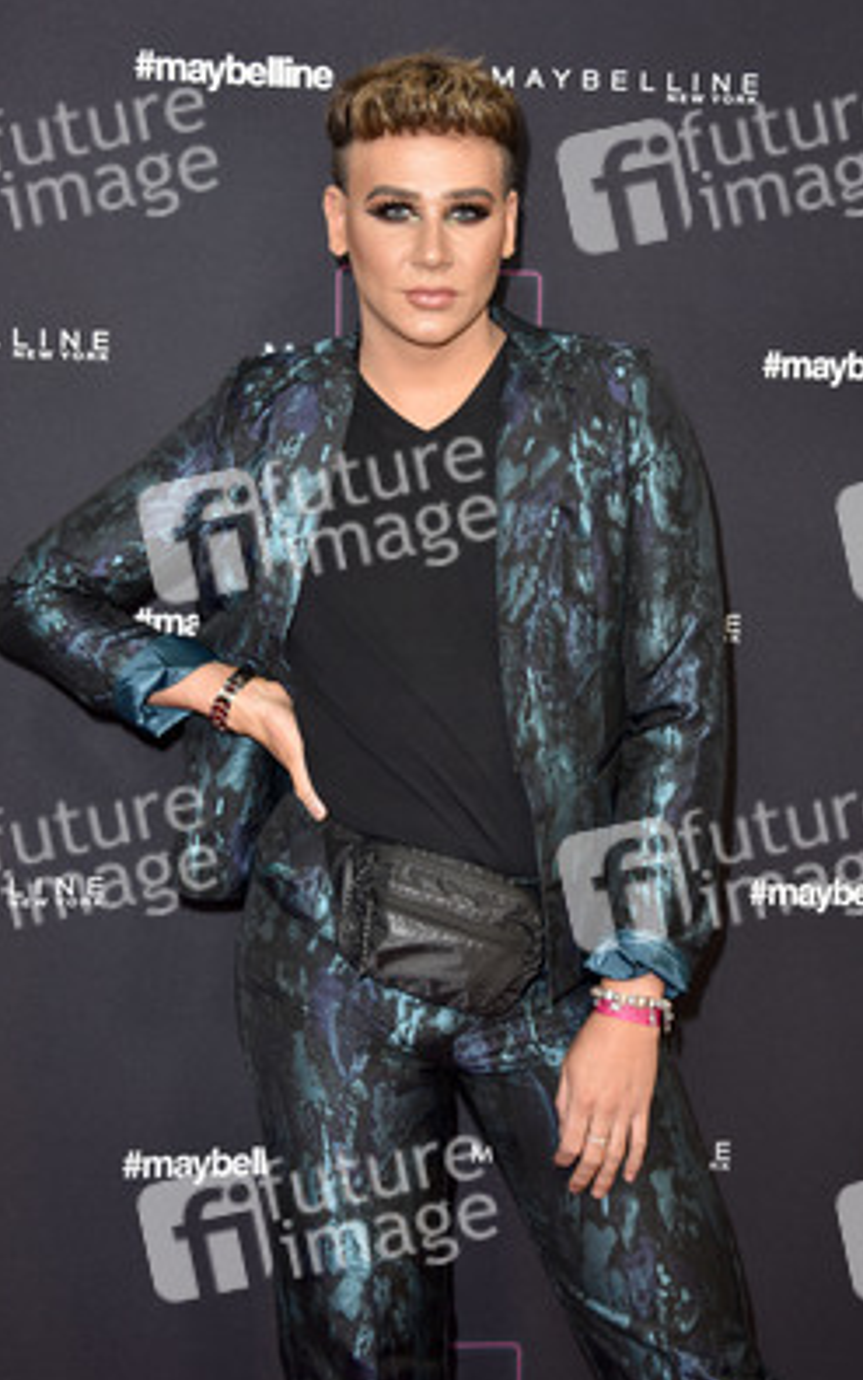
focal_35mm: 67
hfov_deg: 19.4
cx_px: 419
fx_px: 2520
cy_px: 695
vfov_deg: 30.6
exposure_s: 1/160
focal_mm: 65
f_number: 5.6
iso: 640
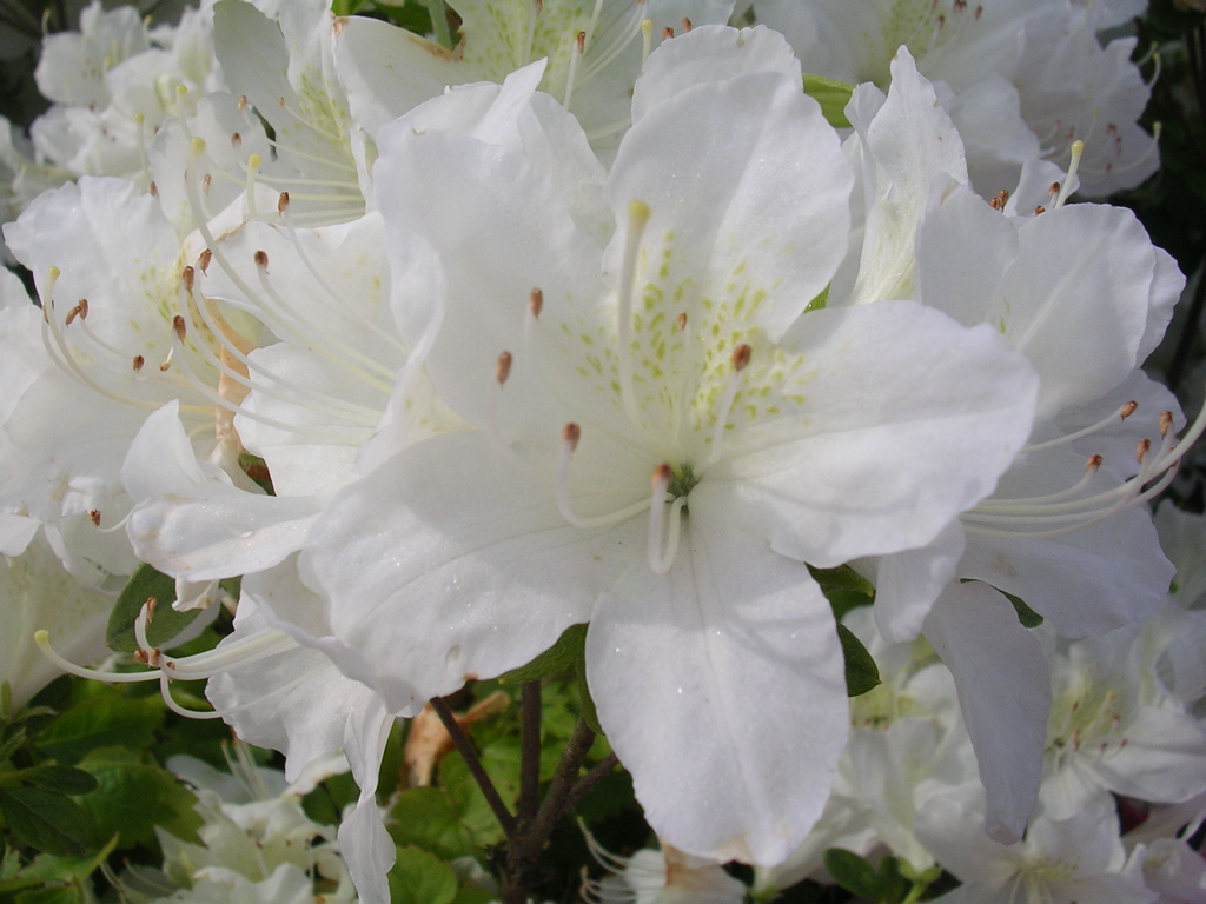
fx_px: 1324
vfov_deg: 37.7
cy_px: 452
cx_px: 603
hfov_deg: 49.0
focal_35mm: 38
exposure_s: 1/390
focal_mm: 5.8
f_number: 5.6
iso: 50
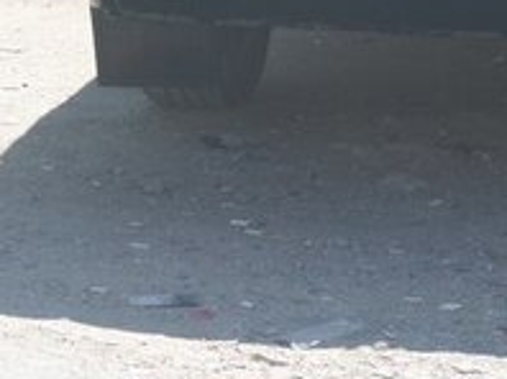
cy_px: -216
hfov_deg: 4.2
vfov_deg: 3.1
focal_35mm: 471
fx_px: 6890
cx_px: 599
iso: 100
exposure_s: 1/350
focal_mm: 25.2
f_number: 4.2
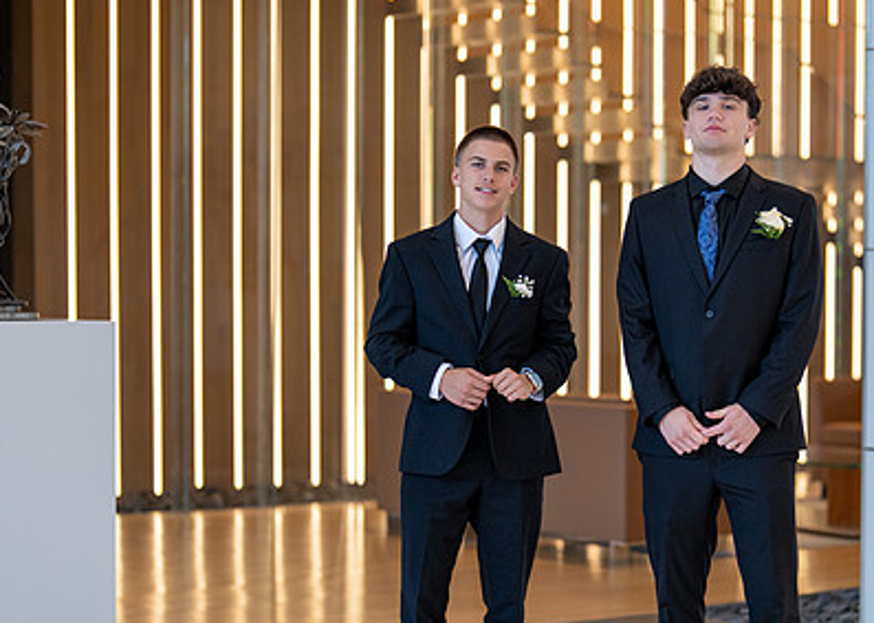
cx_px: 615
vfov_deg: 14.4
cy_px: 385
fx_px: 2456
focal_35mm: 99
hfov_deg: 20.1
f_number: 1.2
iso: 320
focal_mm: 50
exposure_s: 1/1000
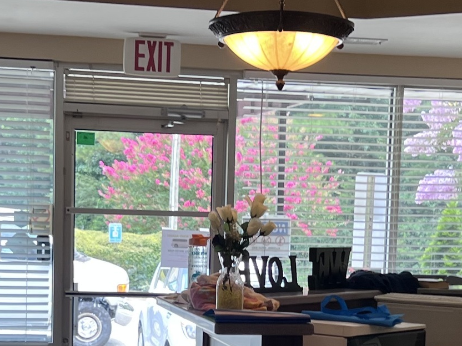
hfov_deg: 20.4
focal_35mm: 96
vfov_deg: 15.1
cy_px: 344
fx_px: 1281
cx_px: 242
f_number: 1.5
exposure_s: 1/120
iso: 50
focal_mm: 5.7
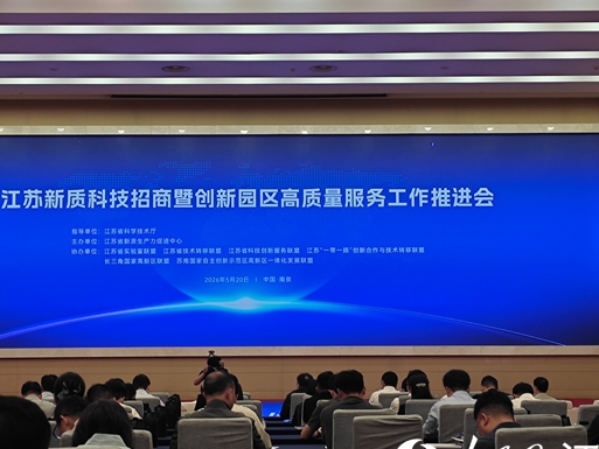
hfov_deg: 25.9
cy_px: 199
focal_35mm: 75
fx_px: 1298
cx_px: 246
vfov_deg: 19.6
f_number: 1.6
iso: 50
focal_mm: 5.84
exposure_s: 1/100
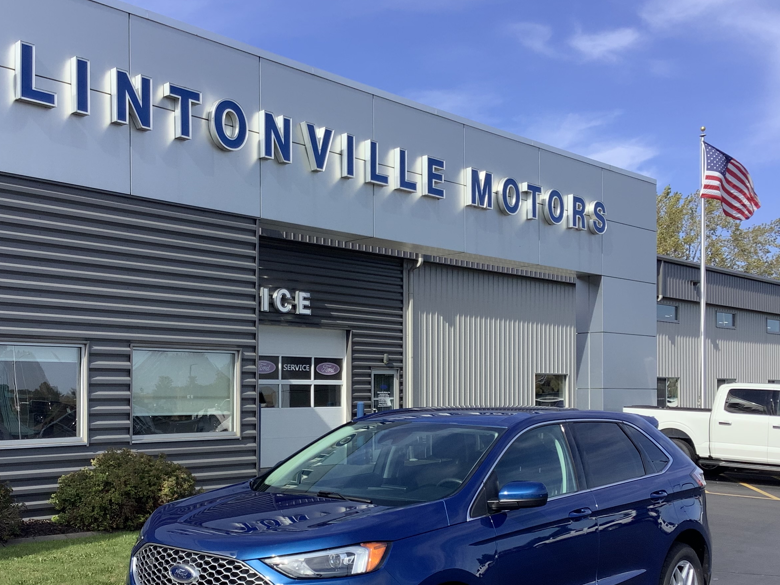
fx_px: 969
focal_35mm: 43
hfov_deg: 43.7
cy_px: 380
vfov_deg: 33.4
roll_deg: +1.7
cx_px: 320
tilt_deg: +0.7
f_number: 2.4
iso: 25
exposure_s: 1/849
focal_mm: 3.3
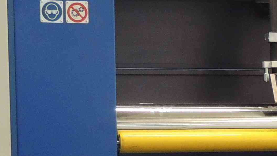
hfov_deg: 13.2
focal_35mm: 156
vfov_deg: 7.7
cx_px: 376
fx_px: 1146
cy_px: 209
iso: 280
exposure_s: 1/50
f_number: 3.2
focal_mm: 5.8
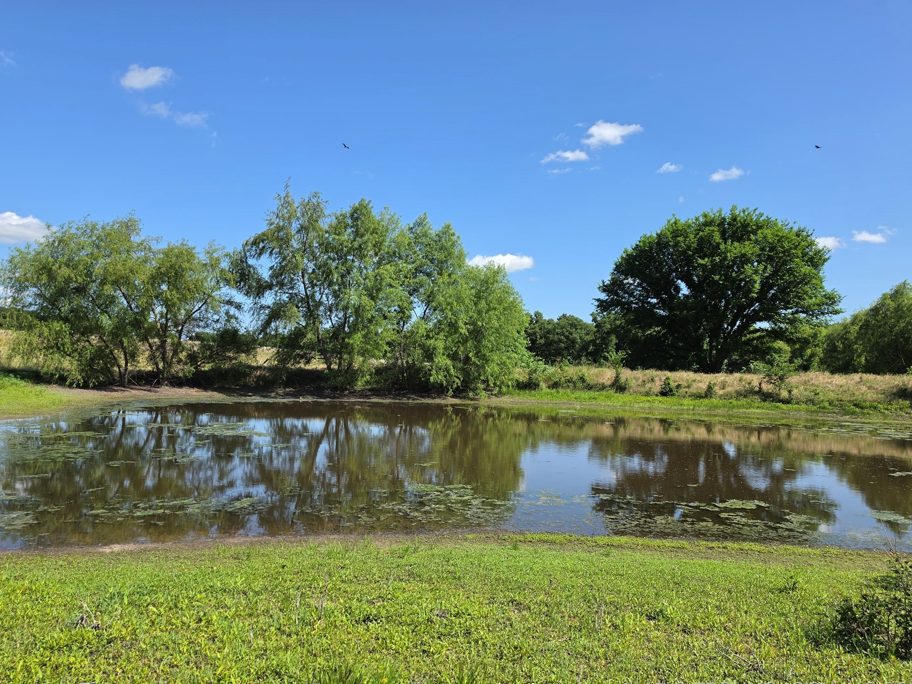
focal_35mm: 24
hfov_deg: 71.6
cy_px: 350
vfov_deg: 56.8
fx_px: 632
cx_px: 463
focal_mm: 6.5
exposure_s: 1/5775
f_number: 1.4
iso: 64
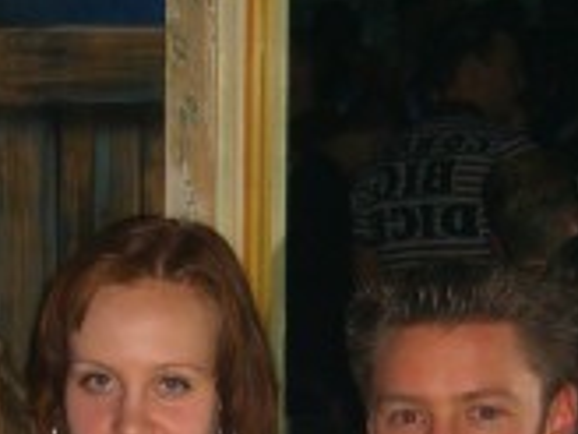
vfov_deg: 10.3
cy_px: 635
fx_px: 2321
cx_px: 363
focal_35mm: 139
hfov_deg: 14.2
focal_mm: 7.9
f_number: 2.8
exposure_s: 1/60
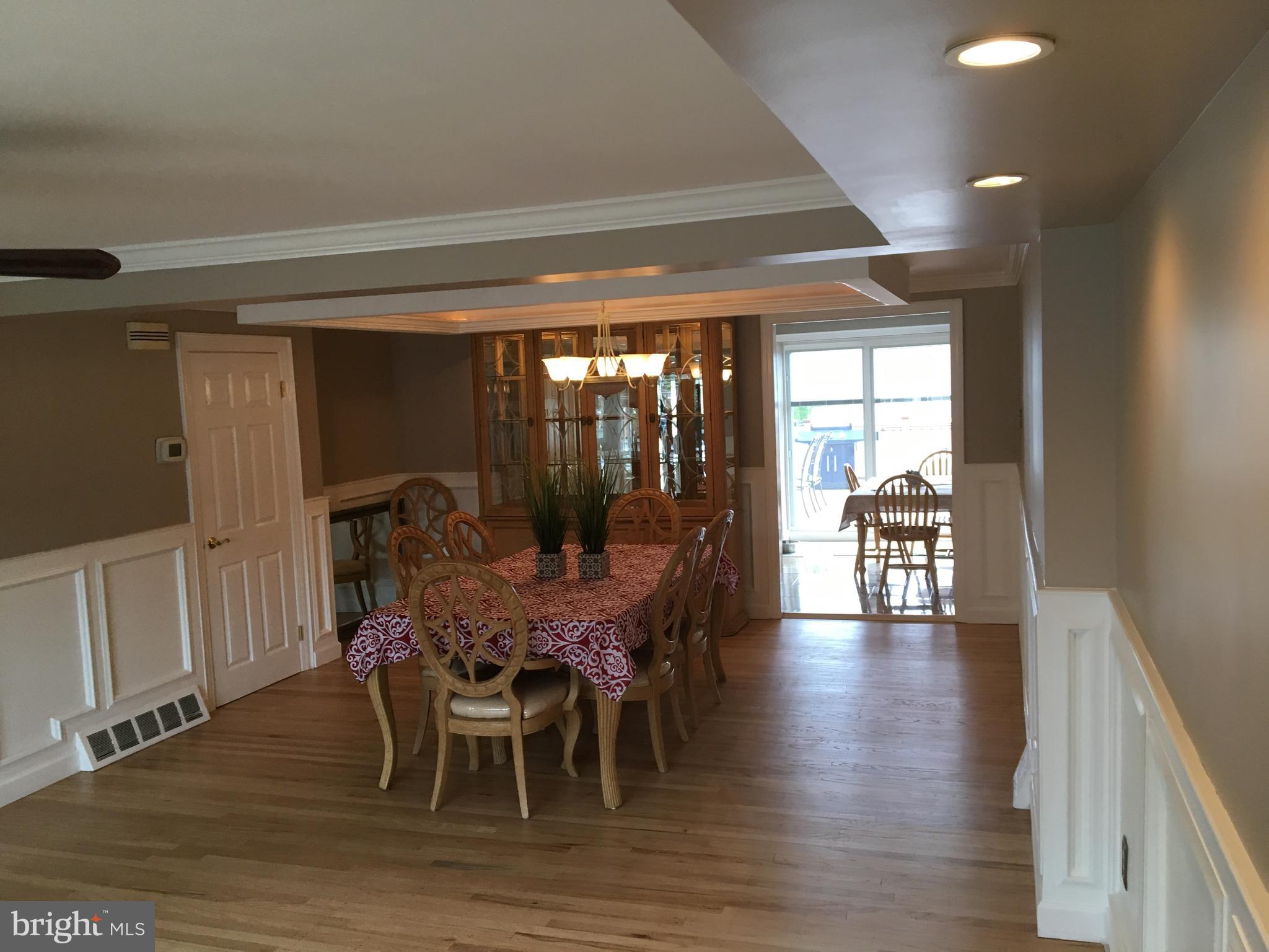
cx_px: 634
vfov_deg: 48.2
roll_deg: +2.9
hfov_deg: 61.7
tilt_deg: -6.9
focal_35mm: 29
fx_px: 1063
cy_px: 476
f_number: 2.2
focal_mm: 4.15
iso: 40
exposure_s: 1/30
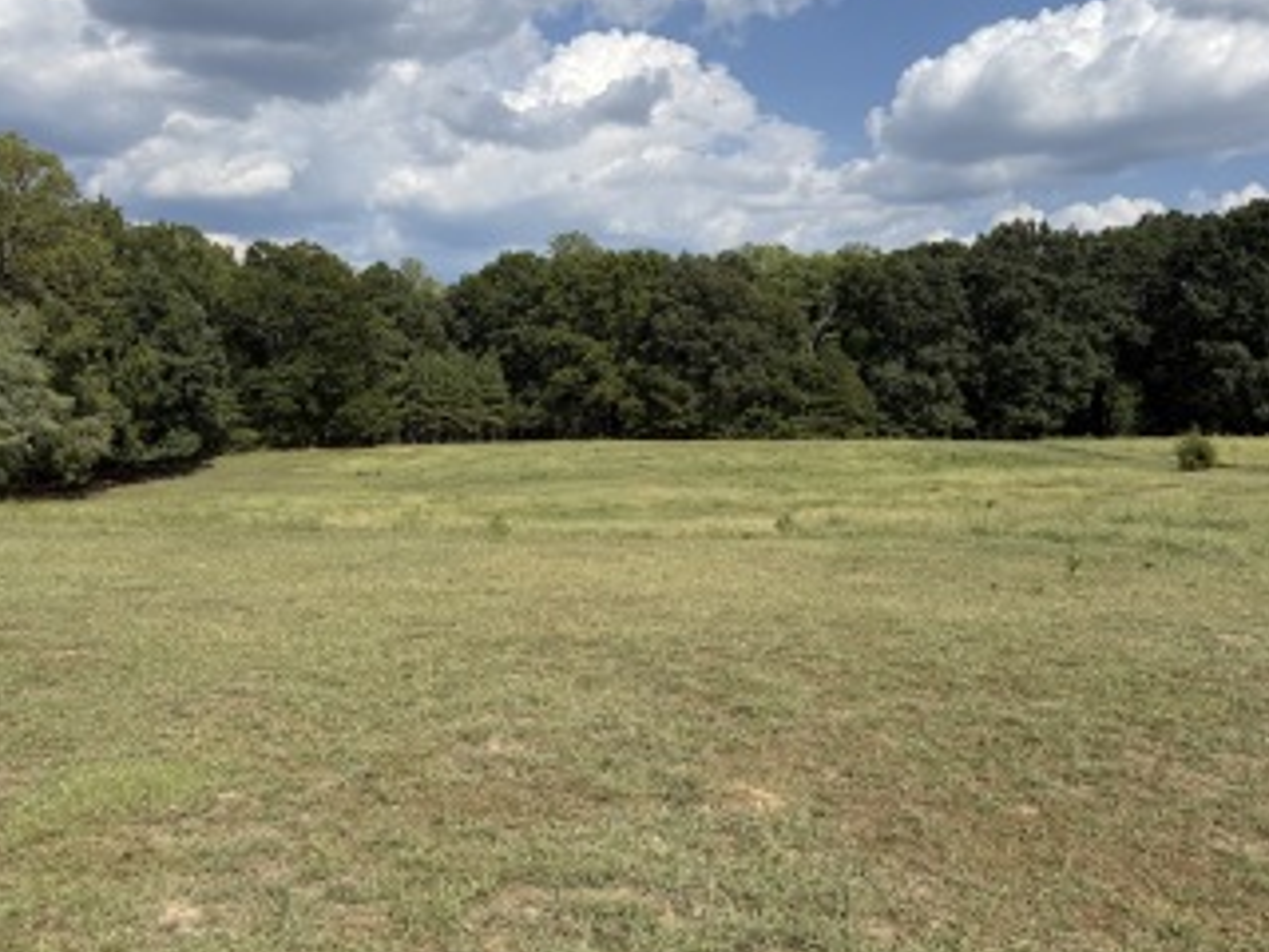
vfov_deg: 46.6
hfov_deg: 60.0
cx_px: 642
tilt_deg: +0.4
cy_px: 405
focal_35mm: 30
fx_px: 1100
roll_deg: -1.7
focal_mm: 6.76
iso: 80
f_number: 1.78
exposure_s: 1/6711
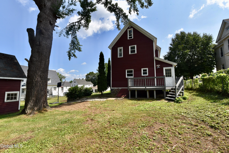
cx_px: 114
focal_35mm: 14
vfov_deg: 81.3
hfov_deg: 104.2
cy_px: 76
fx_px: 89
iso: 800
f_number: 13
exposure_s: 1/640
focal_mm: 14
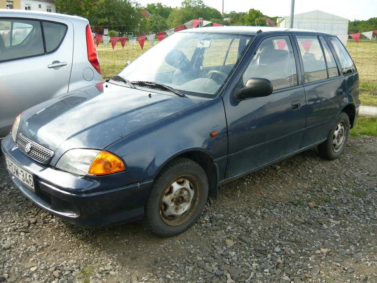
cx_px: 188
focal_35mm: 33
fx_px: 359
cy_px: 142
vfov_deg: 42.9
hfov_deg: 55.4
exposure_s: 1/320
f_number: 2.8
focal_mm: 5.5
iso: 100
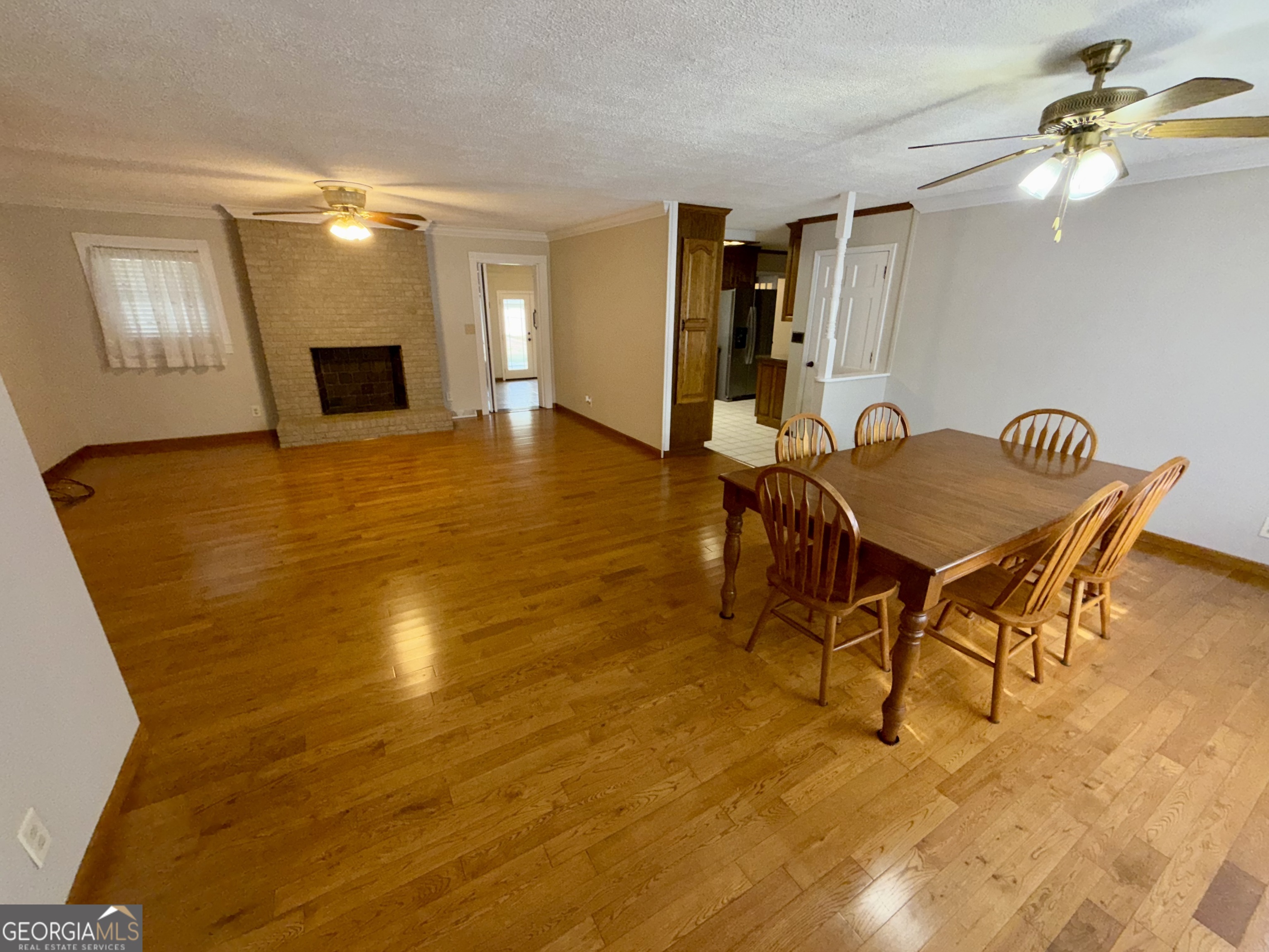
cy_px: 476
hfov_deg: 102.1
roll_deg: -0.6
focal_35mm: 14
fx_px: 513
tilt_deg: -18.9
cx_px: 634
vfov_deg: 85.7
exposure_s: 1/60
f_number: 2.2
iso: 80
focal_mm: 2.22
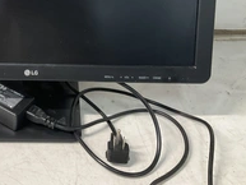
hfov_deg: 30.7
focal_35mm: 60
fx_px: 427
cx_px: 23
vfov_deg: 23.3
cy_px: -5
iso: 100
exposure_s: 1/60
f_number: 1.8
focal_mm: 3
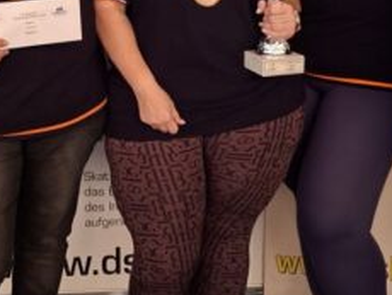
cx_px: 99
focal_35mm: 72
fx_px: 816
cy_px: 34
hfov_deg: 26.7
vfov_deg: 20.1
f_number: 1.8
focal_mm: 5.54
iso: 400
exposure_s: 1/33
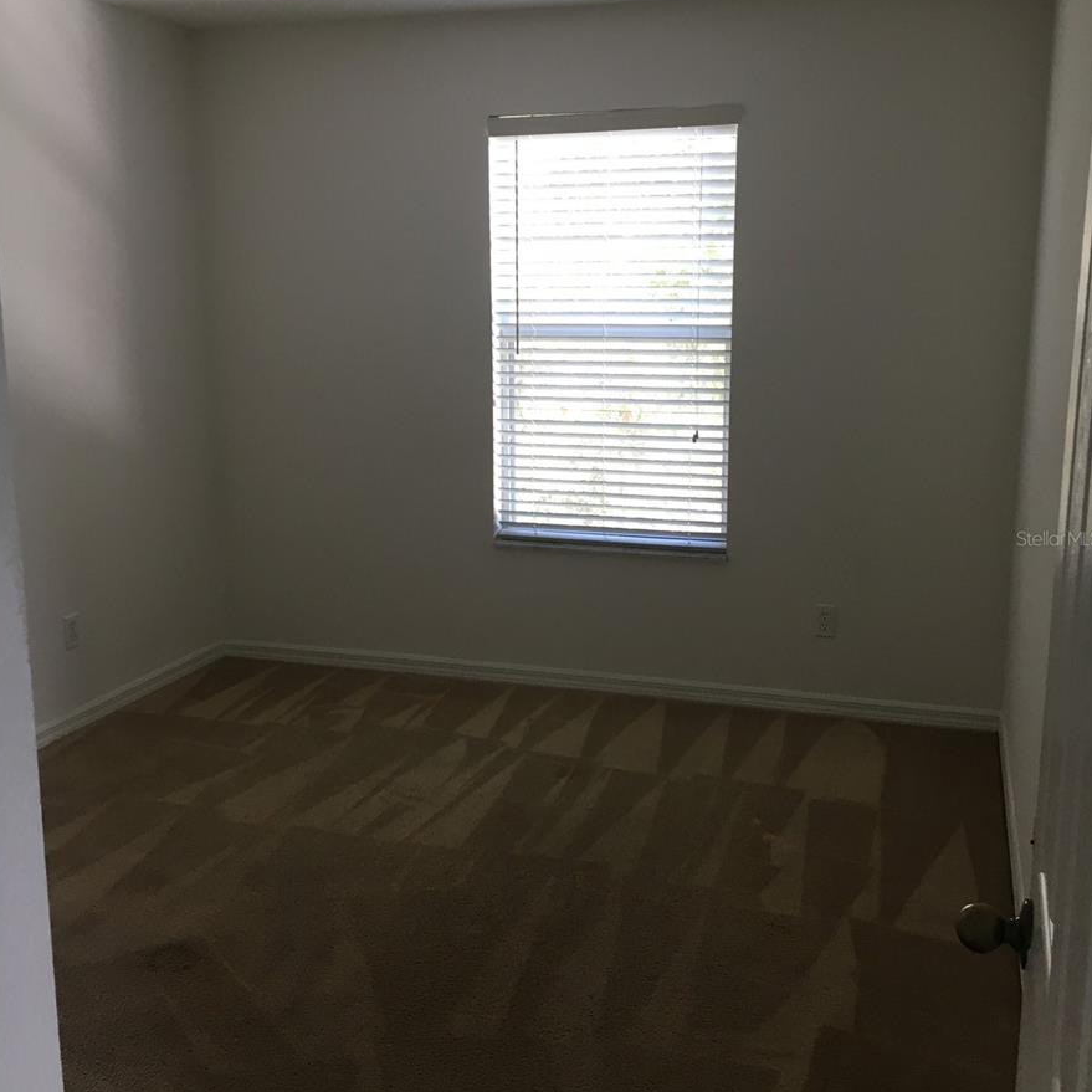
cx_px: 545
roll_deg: -0.8
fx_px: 1249
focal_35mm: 35
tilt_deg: -11.2
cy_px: 538
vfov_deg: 47.2
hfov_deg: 47.2
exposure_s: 1/30
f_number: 2.2
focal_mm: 4.15
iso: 25
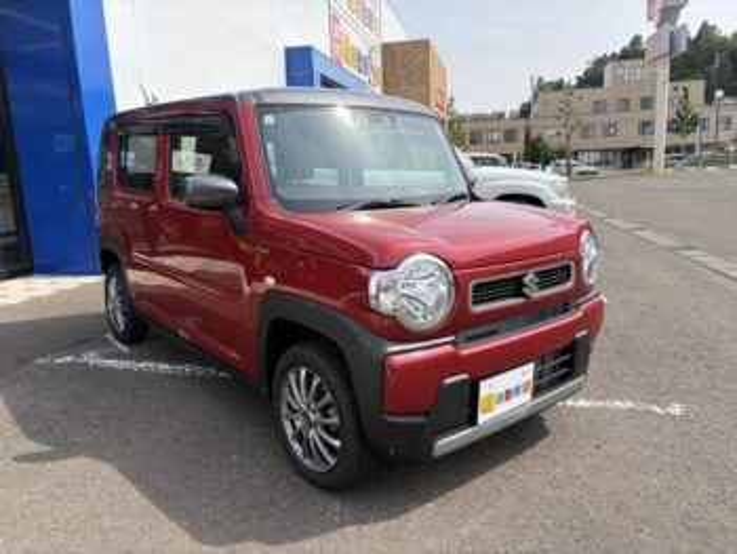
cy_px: 277
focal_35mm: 26
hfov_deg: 67.3
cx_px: 368
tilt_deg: -7.8
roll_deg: +3.2
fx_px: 554
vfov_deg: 53.1
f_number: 1.6
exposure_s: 1/1901
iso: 50
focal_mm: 5.96
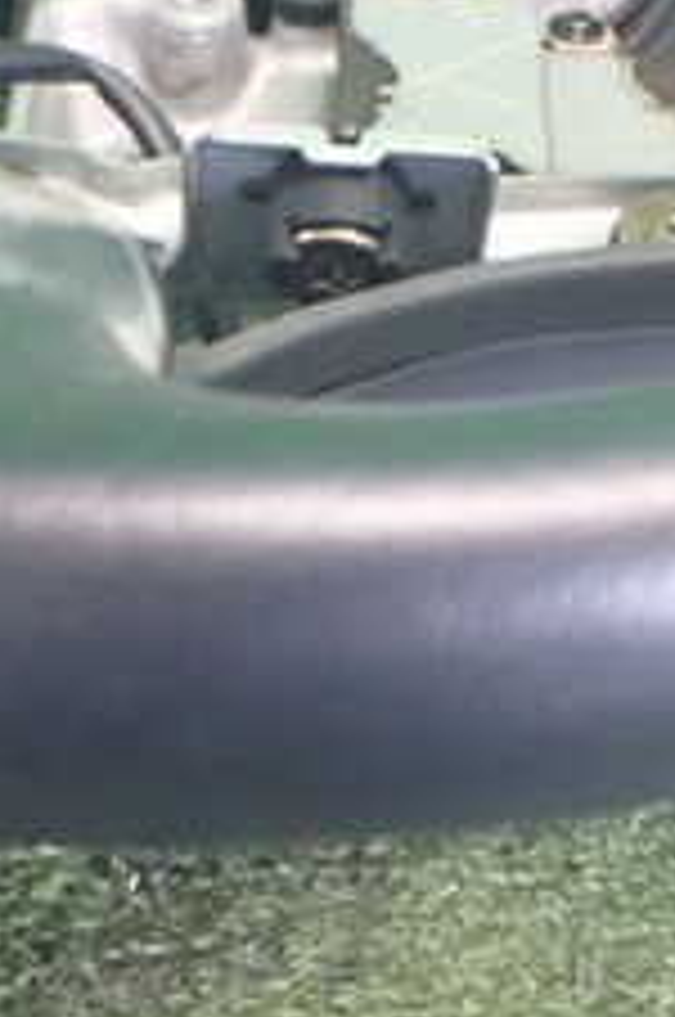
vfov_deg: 24.4
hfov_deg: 16.4
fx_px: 2341
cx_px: 302
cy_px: 680
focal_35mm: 83
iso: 800
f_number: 2.3
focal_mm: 5.4
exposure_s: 1/40
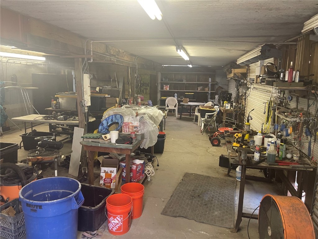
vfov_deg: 54.9
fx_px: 230
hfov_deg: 69.4
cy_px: 120
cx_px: 159
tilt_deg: -11.5
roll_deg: -0.9
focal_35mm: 25
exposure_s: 1/60
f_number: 1.6
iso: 160
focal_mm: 5.1
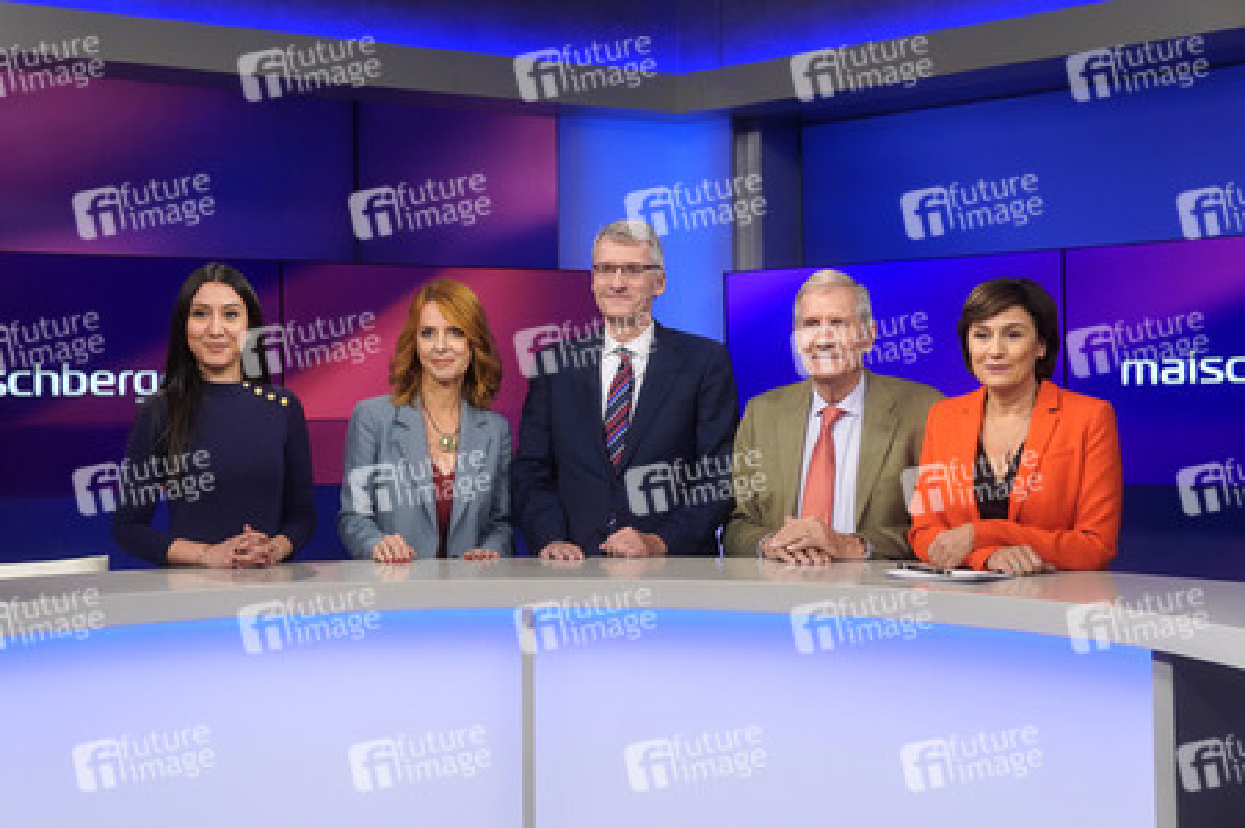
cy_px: 414
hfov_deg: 43.6
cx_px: 622
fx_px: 1555
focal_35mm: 45
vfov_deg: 29.8
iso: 640
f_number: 3.2
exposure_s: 1/125
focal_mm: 30
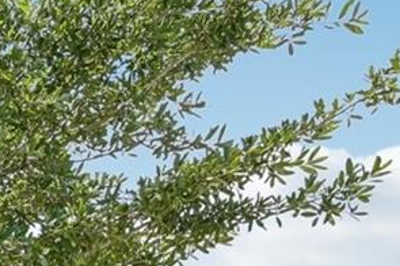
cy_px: 619
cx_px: -452
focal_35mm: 76
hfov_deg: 17.1
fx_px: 843
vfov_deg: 13.6
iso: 400
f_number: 8
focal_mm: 14
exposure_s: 1/640
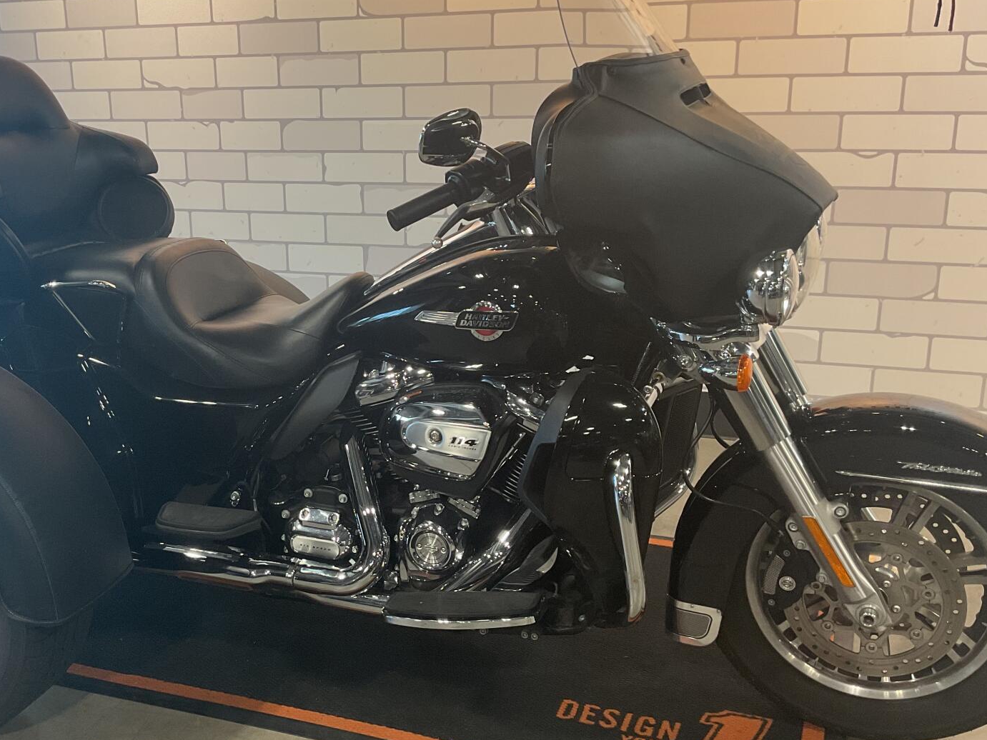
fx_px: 1198
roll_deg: +2.5
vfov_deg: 34.3
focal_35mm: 42
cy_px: 414
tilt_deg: -17.7
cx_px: 356
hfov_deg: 44.3
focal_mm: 3
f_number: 1.8
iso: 64
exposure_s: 1/60
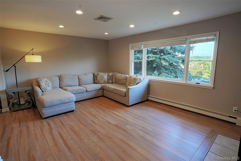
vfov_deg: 67.3
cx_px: 120
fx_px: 120
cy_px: 80
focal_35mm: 18
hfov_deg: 90.0
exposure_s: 1/10
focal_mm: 18
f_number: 8
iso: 400
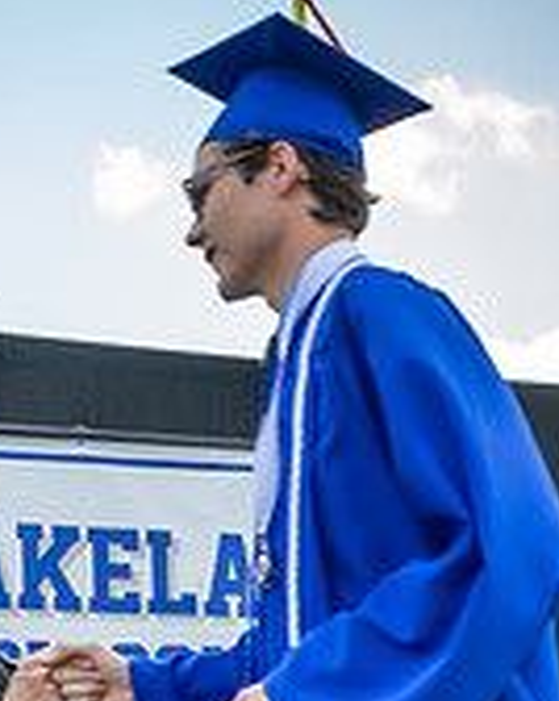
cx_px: 734
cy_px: 901
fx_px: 2072
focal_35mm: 100
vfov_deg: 18.0
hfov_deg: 14.7
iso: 200
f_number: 7.1
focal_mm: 17
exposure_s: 1/200
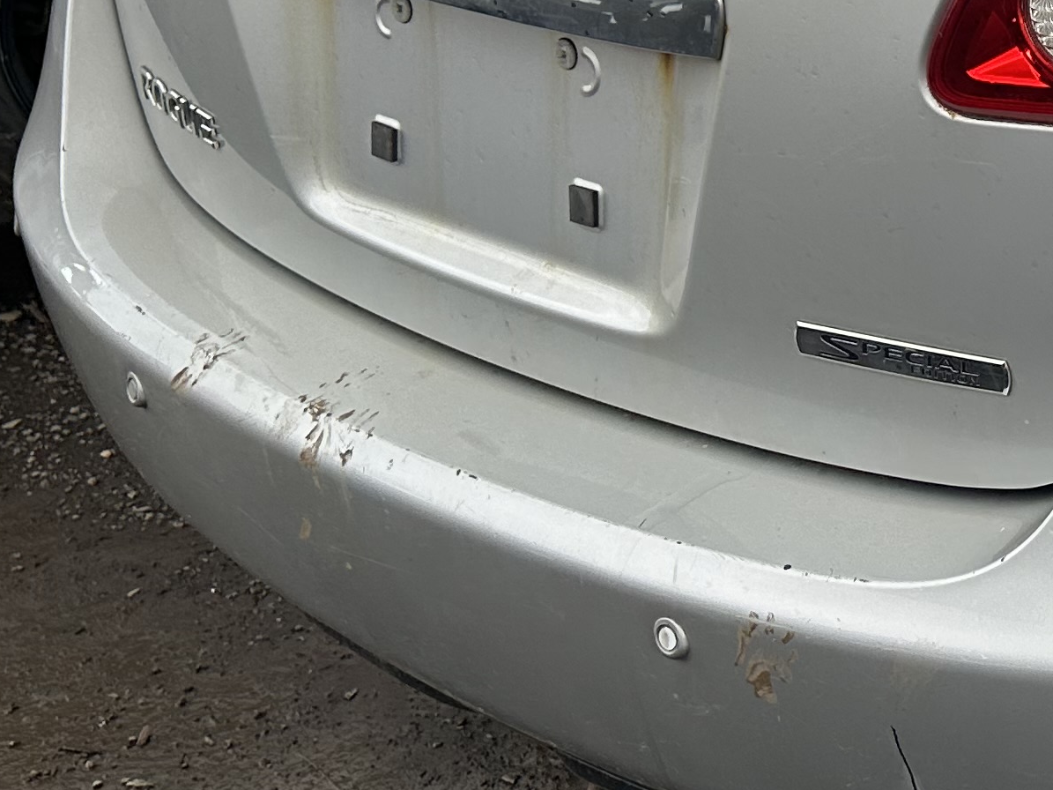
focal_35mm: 81
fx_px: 2464
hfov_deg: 21.7
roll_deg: -0.8
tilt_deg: -16.4
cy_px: -11
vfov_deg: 17.7
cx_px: 1383
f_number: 1.78
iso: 80
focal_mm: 6.86
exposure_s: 1/577
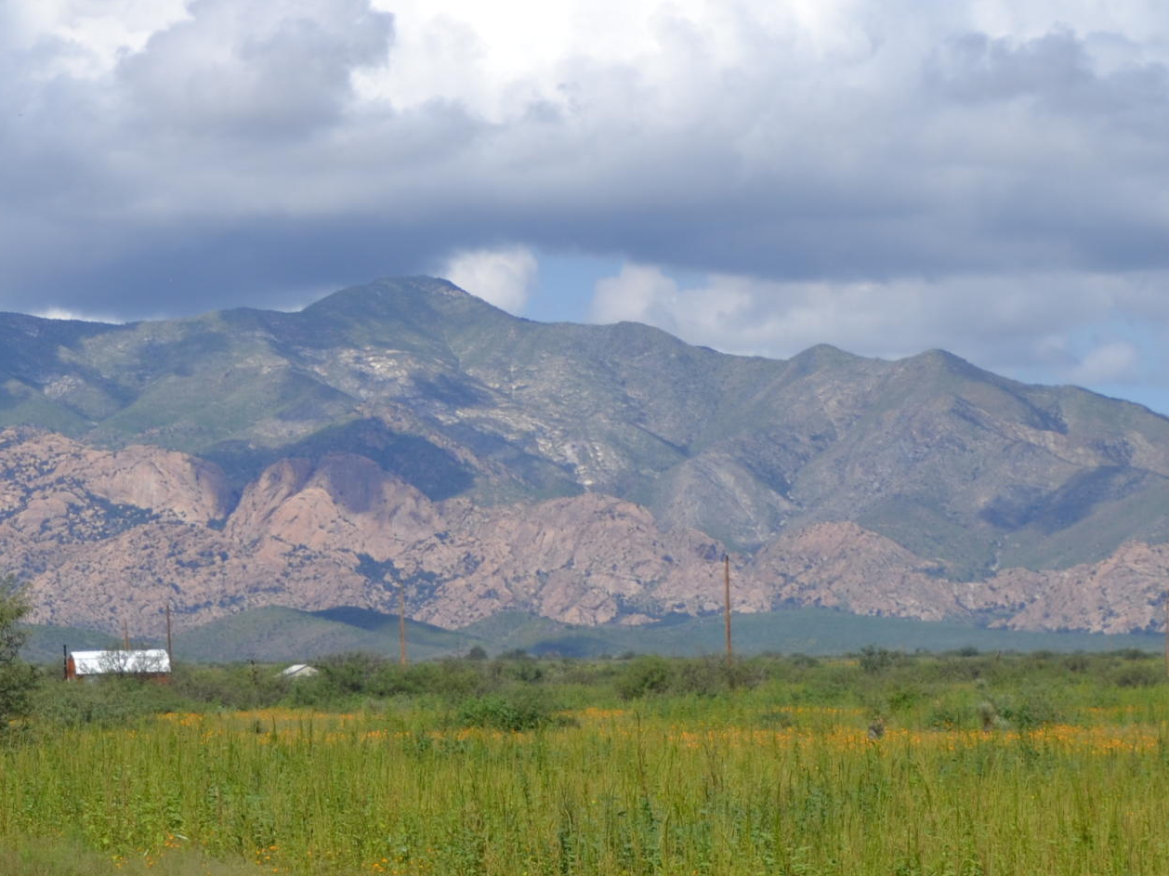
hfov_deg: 11.5
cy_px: 490
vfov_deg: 8.6
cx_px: 296
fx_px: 5807
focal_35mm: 172
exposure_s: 1/320
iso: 100
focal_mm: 50
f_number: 9
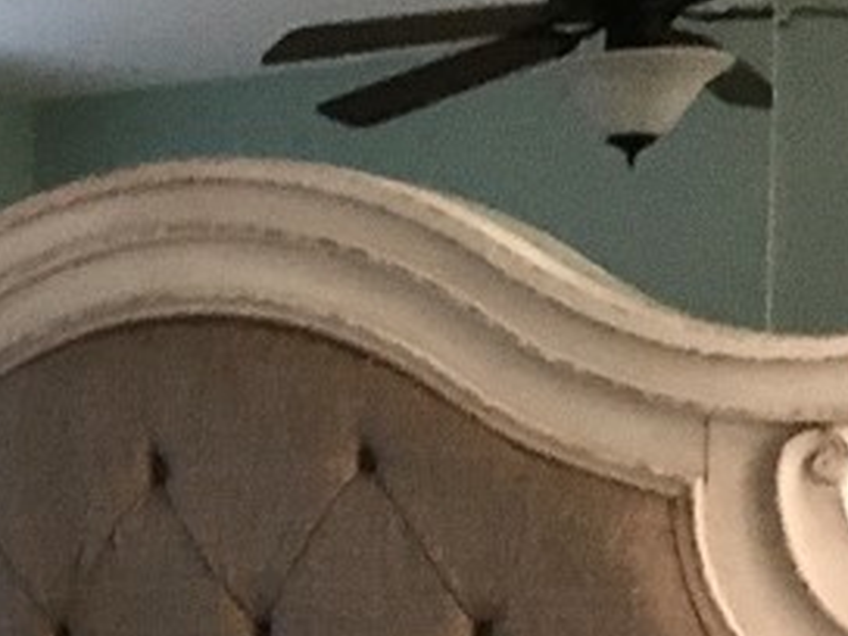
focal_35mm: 109
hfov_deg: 17.1
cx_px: -212
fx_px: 2670
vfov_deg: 12.8
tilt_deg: -7.4
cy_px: 963
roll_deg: +1.7
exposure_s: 1/15
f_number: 2.2
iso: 500
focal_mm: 4.15
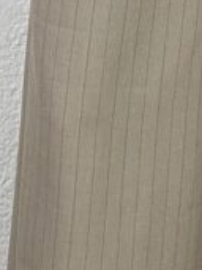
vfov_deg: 10.3
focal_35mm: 188
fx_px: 1465
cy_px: -96
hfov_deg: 7.8
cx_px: 215
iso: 32
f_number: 1.9
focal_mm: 2.69
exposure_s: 1/100
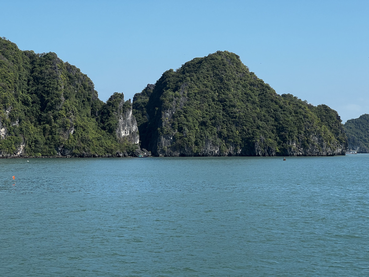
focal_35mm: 77
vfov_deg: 19.1
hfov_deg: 25.3
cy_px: 138
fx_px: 821
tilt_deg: +1.2
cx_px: 184
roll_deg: -0.1
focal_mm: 9
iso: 32
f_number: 2.8
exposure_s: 1/774
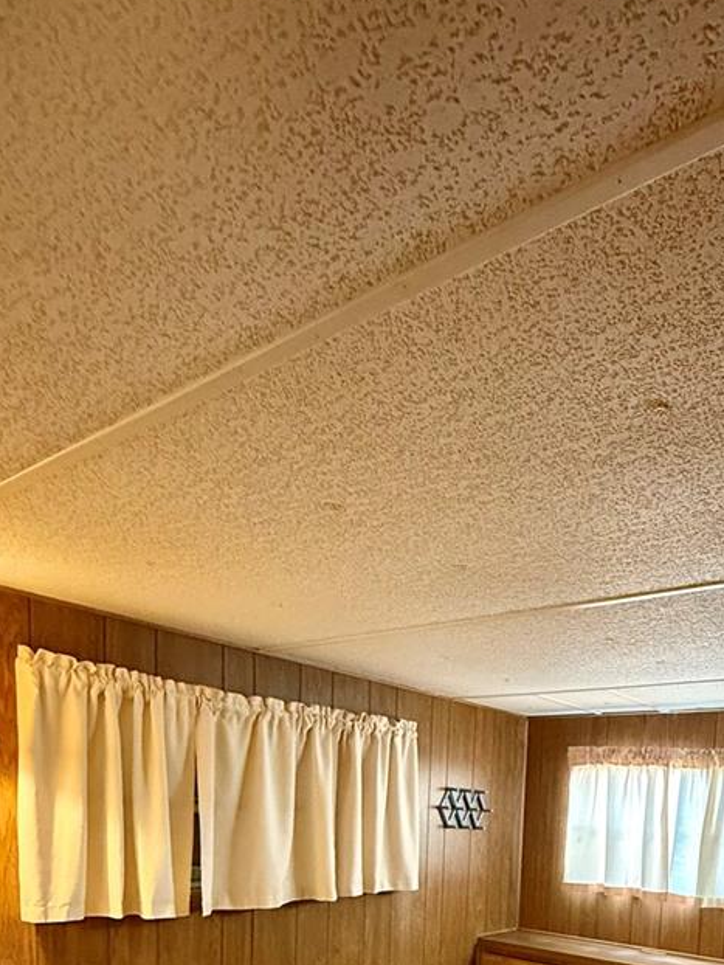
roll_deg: -3.0
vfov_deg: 54.7
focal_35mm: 27
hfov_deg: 50.0
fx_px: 752
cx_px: 509
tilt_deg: -6.0
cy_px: 908
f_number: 2.2
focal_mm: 2.22
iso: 1000
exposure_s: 1/60
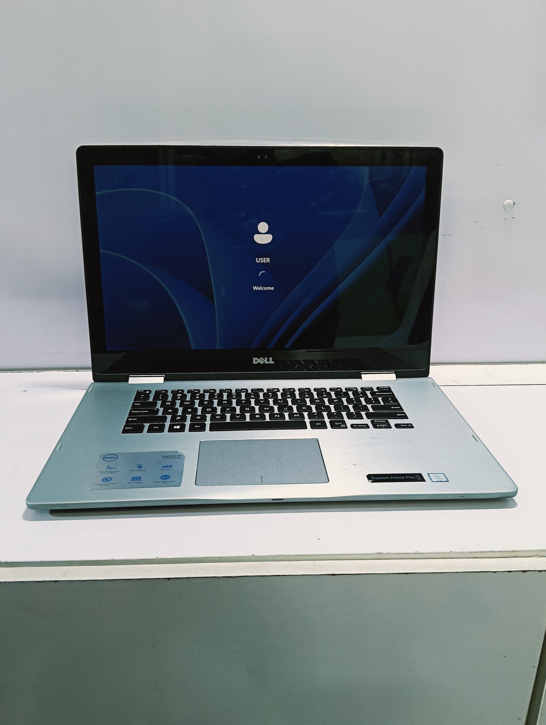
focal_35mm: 29
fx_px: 608
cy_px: 362
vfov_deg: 61.6
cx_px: 273
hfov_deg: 48.3
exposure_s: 1/33.3
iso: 100
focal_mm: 3.98
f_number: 1.8
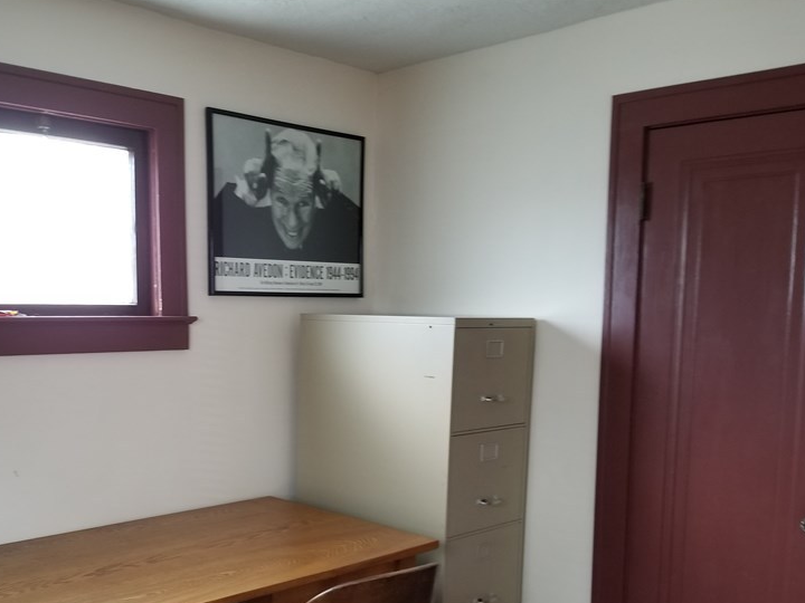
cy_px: 423
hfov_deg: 49.5
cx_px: 290
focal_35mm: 37
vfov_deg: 38.0
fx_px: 860
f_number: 1.7
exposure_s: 1/17
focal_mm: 4.3
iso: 200
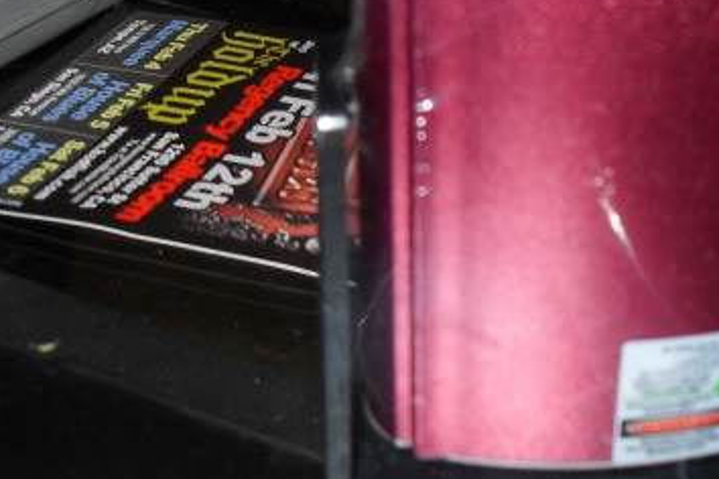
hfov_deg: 24.9
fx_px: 1598
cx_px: 579
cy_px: 207
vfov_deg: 17.1
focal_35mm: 80
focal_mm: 6.3
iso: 100
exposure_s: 1/45
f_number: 2.8
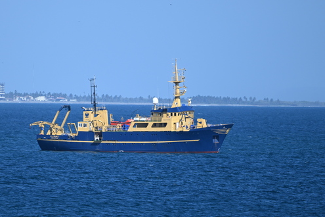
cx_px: 110
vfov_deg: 1.7
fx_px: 7348
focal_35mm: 814
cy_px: 126
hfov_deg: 2.5
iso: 100
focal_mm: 400
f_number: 6.3
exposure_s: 1/500
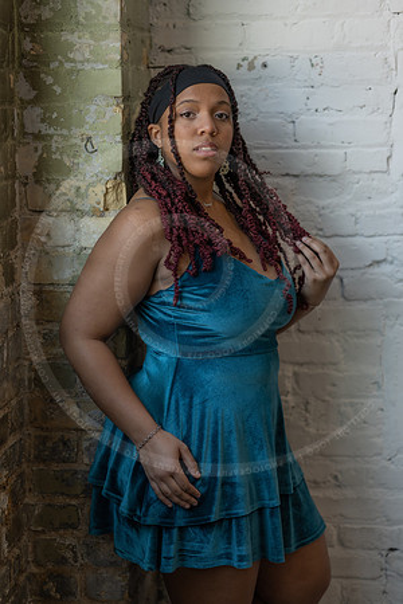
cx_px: 202
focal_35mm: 85
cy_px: 302
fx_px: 1427
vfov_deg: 23.9
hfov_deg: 16.1
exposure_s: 1/250
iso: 320
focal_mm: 85
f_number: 1.8
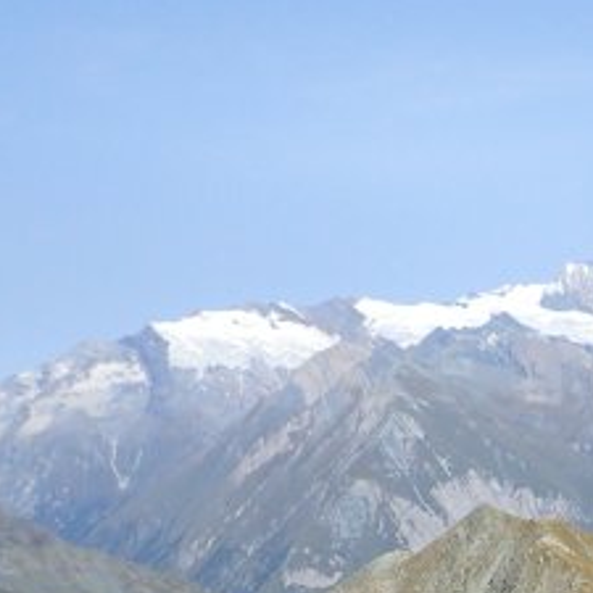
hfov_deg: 19.8
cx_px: 857
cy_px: 640
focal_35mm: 77
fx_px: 1492
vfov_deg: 21.4
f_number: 8
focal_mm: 4.5
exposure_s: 1/500
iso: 250
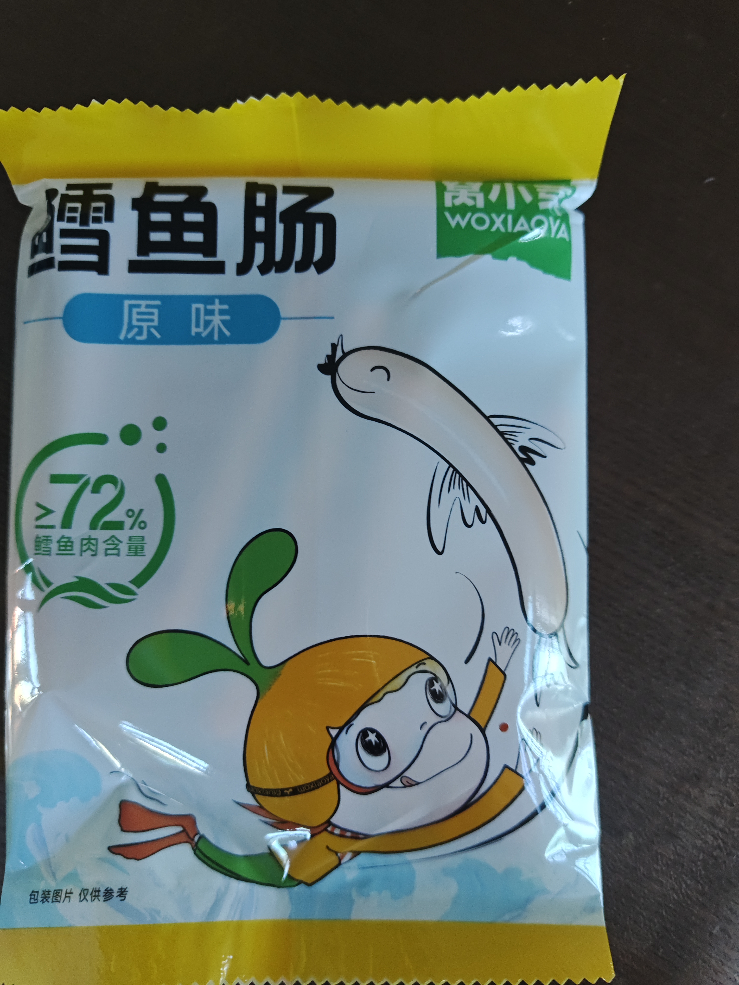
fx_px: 655
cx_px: 370
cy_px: 492
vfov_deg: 73.9
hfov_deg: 58.9
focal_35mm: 23
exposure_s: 1/50
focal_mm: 5.56
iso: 1027
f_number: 1.88
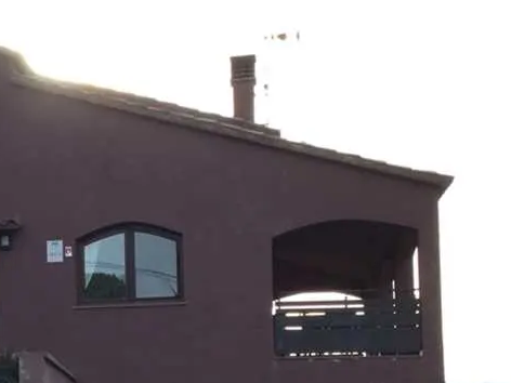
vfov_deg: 18.3
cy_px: 360
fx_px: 1166
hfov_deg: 23.3
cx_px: -47
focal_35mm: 79
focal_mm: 3.3
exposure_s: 1/264
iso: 25
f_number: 2.4
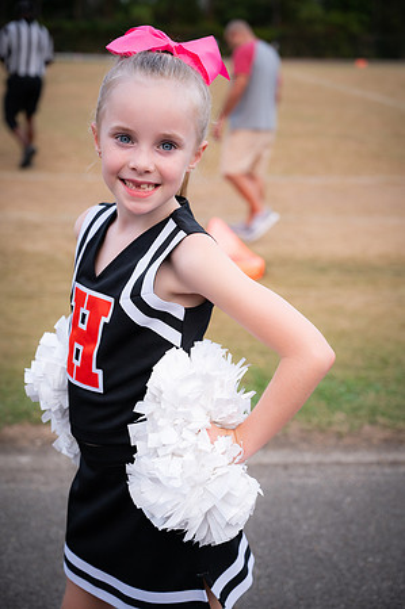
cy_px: 304
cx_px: 202
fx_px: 981
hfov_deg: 23.3
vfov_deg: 34.5
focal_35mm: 58
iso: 640
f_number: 4
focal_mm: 58
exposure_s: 1/640
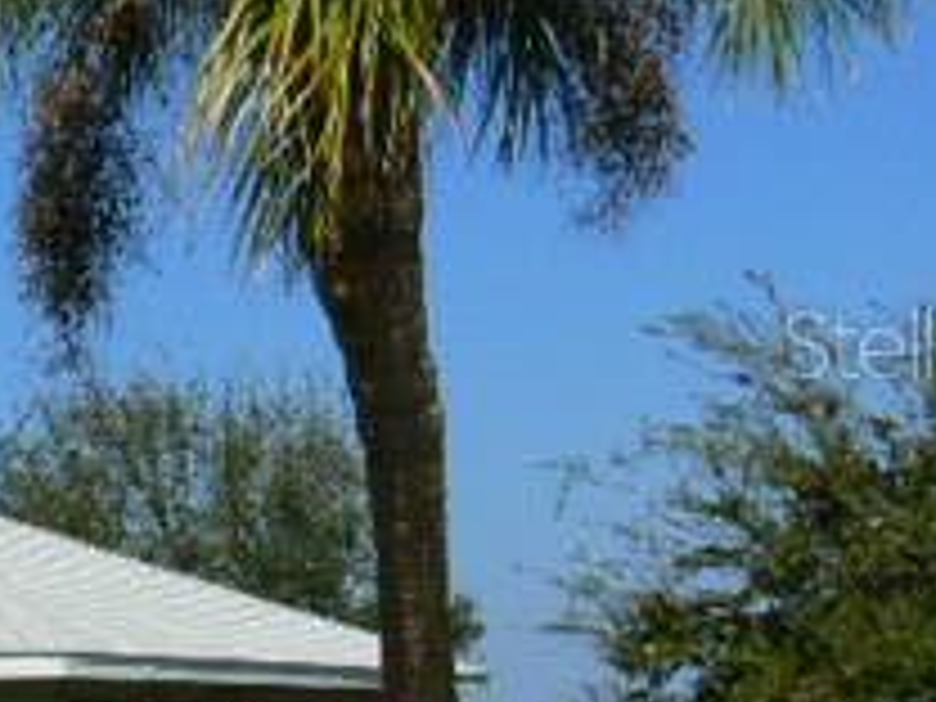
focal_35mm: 117
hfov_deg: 16.1
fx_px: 3164
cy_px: 342
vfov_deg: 12.7
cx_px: -234
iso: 200
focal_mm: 8
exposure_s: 1/800
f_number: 8
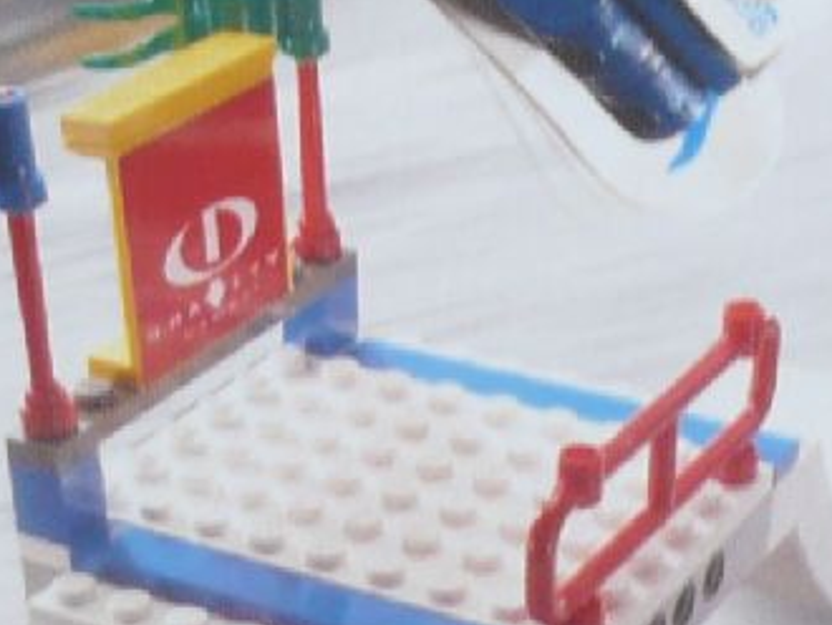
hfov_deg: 9.5
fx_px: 5027
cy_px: -360
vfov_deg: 7.0
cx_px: 279
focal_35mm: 209
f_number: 2.8
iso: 100
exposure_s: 1/20
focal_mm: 5.8
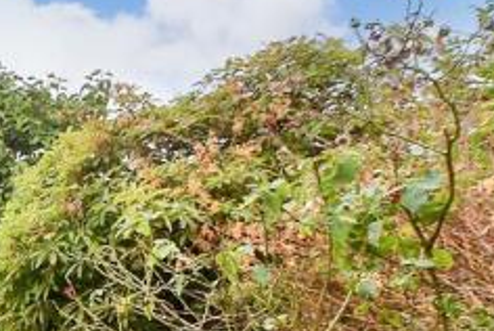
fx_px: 893
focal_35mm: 65
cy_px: 282
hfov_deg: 19.8
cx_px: -452
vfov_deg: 20.7
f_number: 8
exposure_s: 1/80
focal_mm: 10
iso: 160
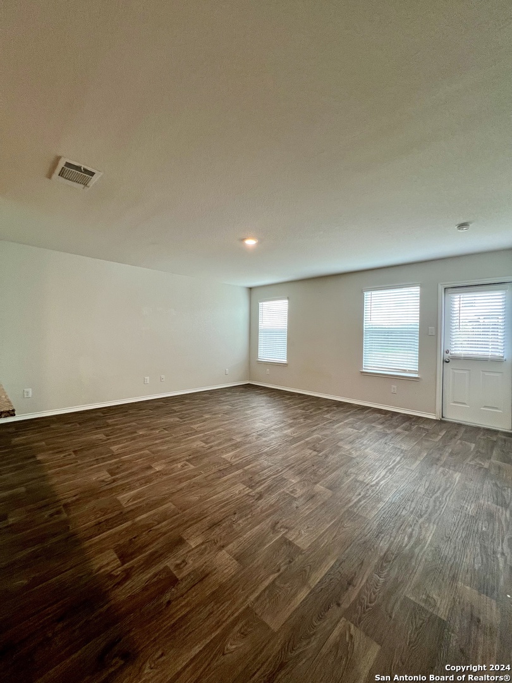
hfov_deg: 89.9
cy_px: 342
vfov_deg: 106.2
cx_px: 256
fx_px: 256
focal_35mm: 13
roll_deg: -1.3
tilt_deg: -1.1
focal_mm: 1.57
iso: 160
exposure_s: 1/120
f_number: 1.8
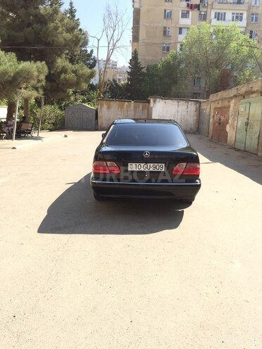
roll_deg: -3.4
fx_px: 293
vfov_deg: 61.7
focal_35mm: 29
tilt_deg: -9.2
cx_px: 131
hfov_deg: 48.2
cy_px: 174
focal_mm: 4.15
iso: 32
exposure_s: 1/1199
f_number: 2.2
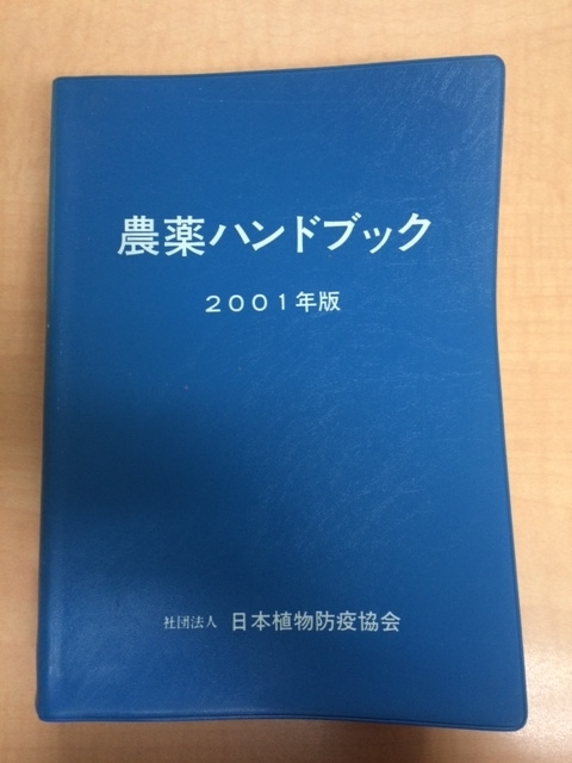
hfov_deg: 48.2
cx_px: 286
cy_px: 382
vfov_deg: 61.7
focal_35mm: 29
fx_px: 639
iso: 200
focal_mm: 4.15
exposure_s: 1/30
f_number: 2.2
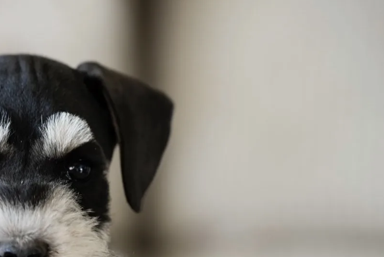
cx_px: 48
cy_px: 245
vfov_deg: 5.4
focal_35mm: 255
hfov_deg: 8.0
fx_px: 2723
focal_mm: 126
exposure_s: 1/160
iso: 500
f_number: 4
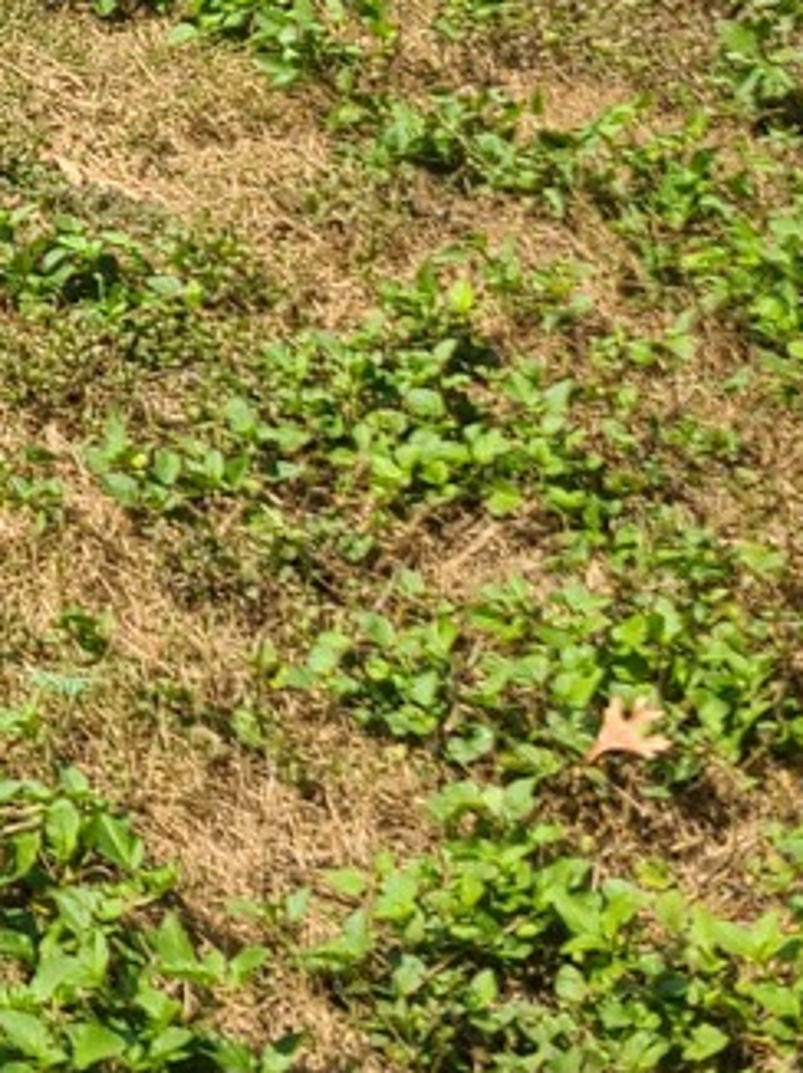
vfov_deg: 15.3
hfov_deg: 11.3
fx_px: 3562
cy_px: -727
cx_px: -925
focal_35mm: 115
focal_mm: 5.4
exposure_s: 1/1601
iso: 40
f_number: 1.8
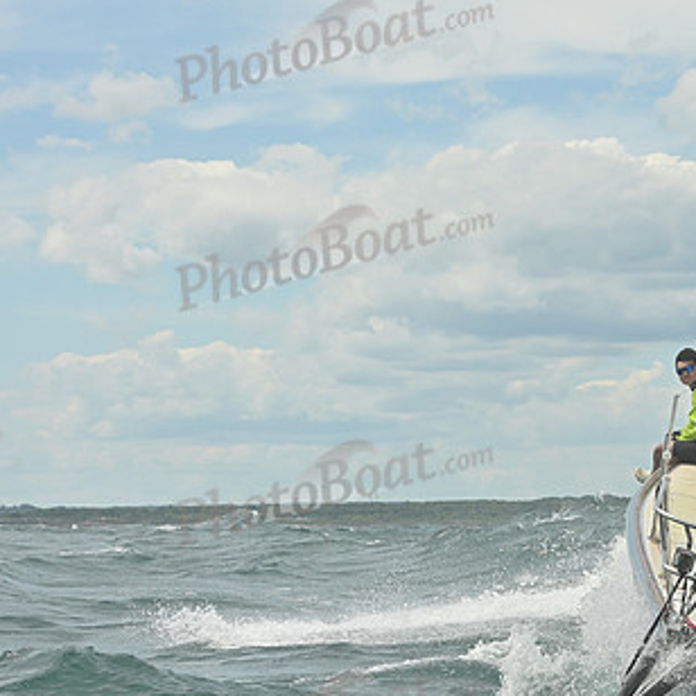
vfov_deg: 12.1
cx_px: 612
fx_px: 3276
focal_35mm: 144
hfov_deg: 12.1
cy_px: 338
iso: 320
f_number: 11
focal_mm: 90
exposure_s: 1/1250
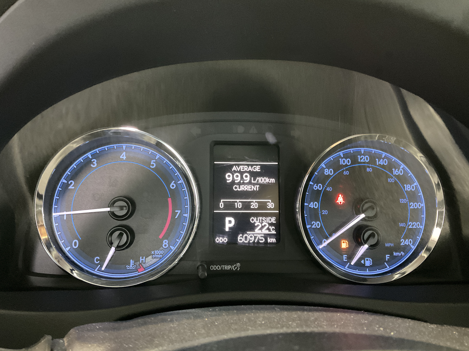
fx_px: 393
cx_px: 234
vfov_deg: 48.2
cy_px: 176
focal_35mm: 29
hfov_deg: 61.7
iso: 500
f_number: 1.8
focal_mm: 3
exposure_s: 1/30
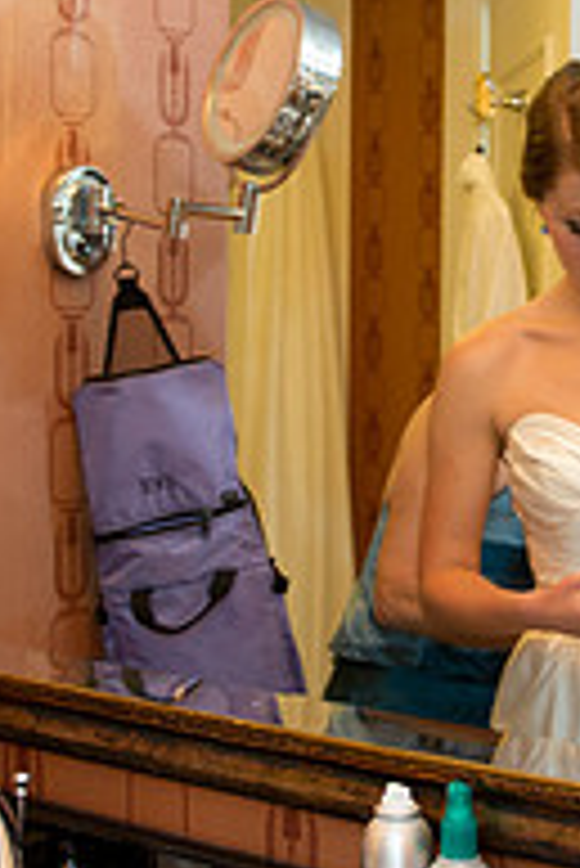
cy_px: 346
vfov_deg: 28.0
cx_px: 463
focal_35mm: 72
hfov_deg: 18.8
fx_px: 1737
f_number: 2.8
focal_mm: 24
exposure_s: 1/125
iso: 640
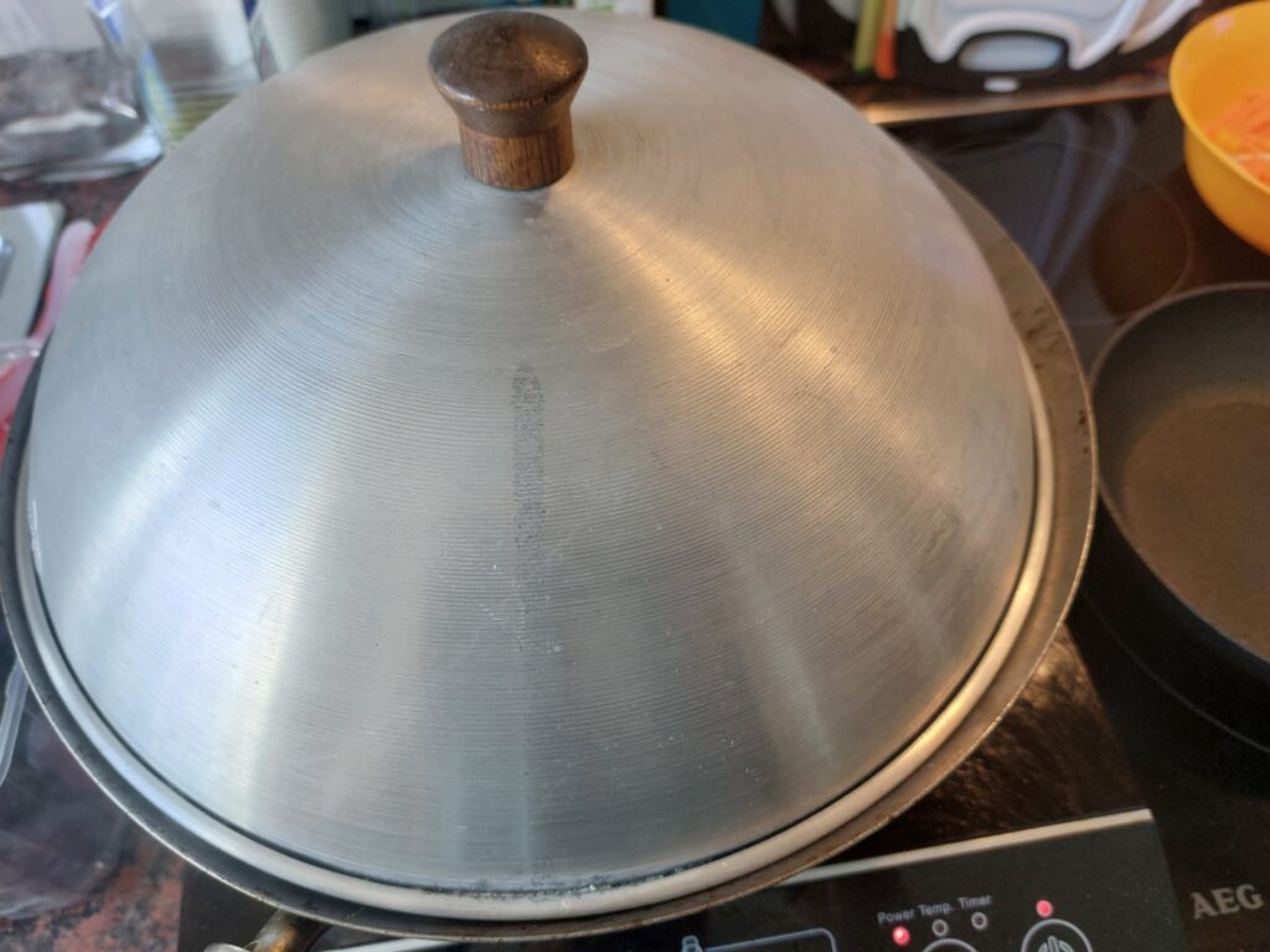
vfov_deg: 54.9
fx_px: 917
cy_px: 476
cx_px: 635
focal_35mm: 25
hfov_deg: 69.4
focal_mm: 5.23
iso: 40
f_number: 1.8
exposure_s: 1/50
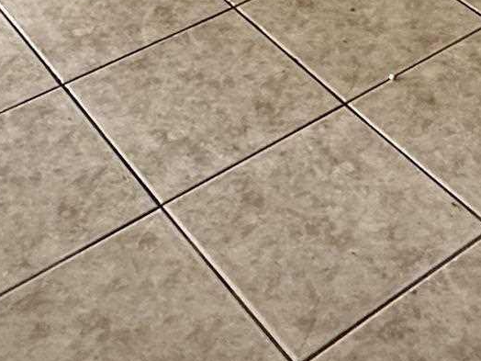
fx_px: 1139
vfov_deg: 14.2
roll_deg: -0.8
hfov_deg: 23.5
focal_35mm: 82
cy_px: -421
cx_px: 384
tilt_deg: -12.8
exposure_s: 1/52
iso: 250
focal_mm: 2.22
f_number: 2.2
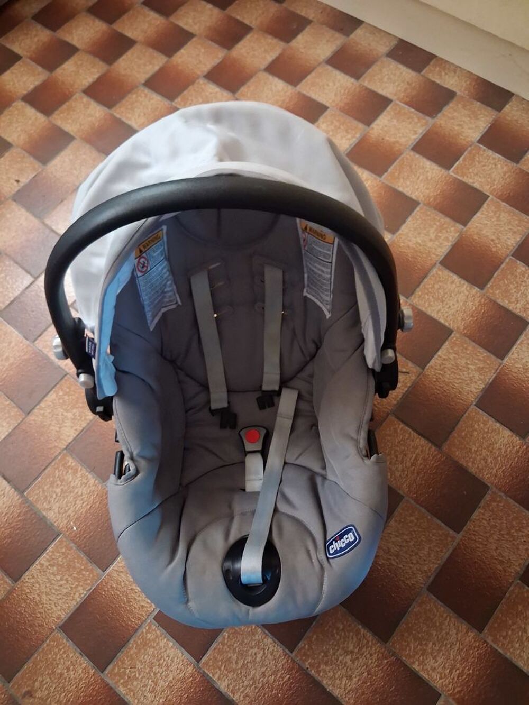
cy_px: 352
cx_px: 264
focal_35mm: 27
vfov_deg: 65.3
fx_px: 550
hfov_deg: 51.4
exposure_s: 1/24
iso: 800
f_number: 1.8
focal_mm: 4
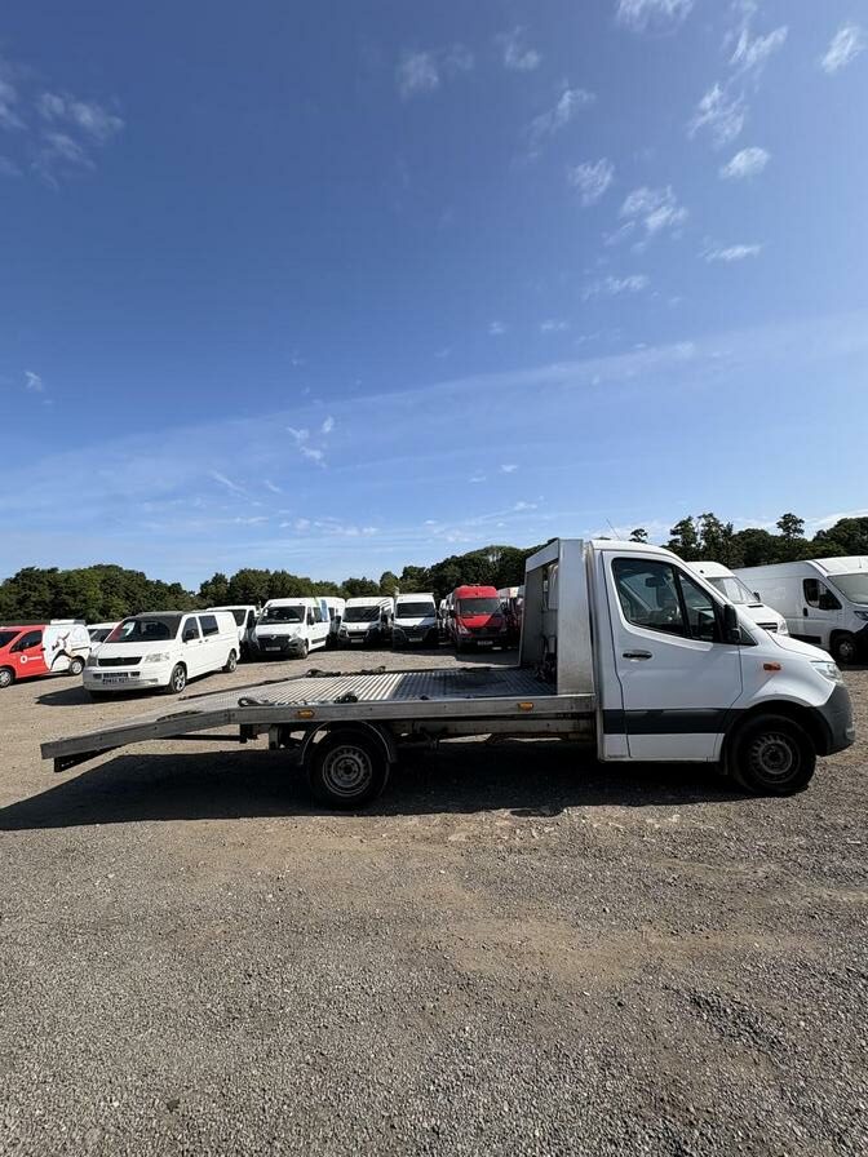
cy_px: 578
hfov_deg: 85.7
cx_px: 434
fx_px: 468
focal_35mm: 14
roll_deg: +2.7
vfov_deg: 102.1
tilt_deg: +6.2
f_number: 2.2
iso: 50
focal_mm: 2.22
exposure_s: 1/1880
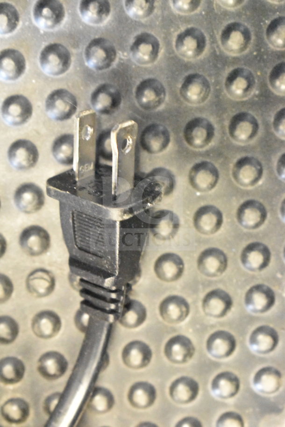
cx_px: 142
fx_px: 980
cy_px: 214
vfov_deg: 24.6
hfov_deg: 16.6
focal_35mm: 82
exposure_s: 1/40
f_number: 5.6
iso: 25600
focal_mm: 55
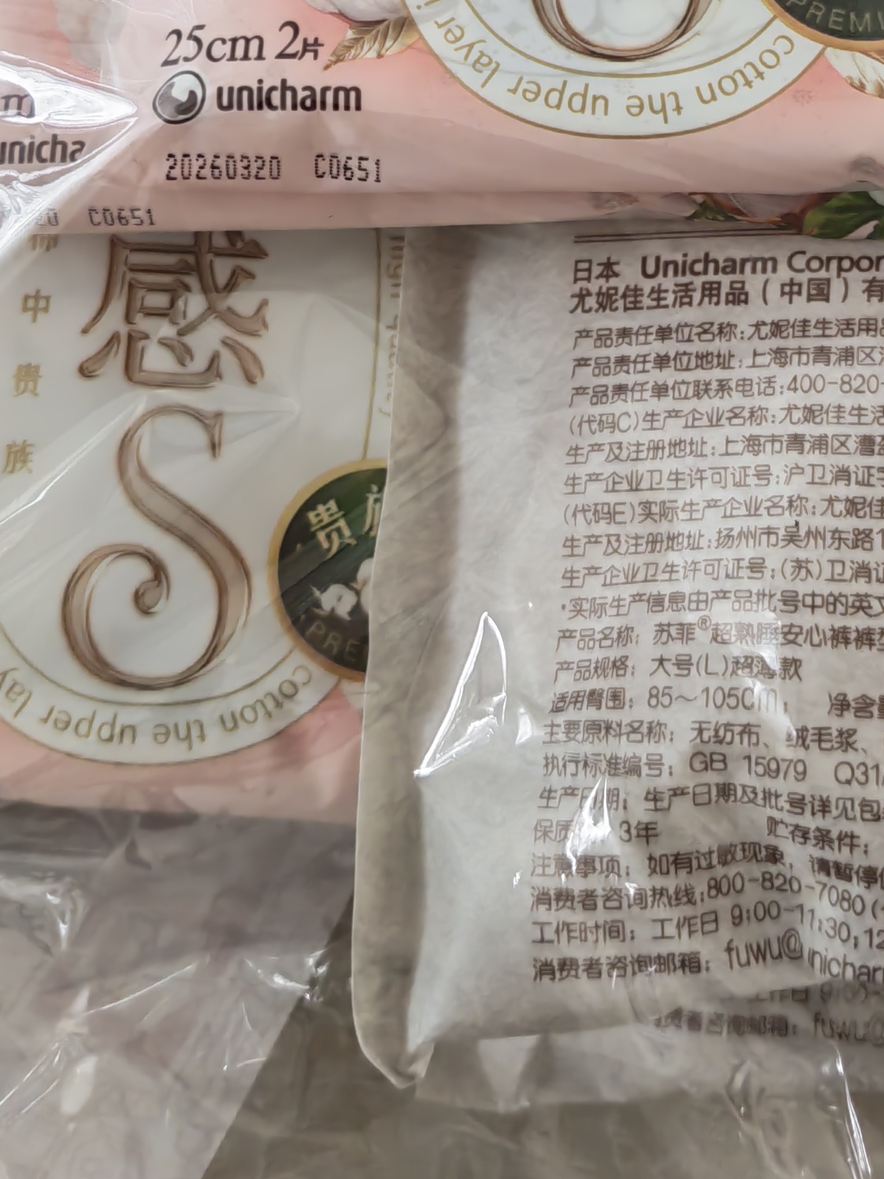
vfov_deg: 30.4
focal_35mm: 59
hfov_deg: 24.6
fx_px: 2009
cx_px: 628
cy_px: -2
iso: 800
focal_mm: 6.55
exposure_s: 1/100
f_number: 1.6
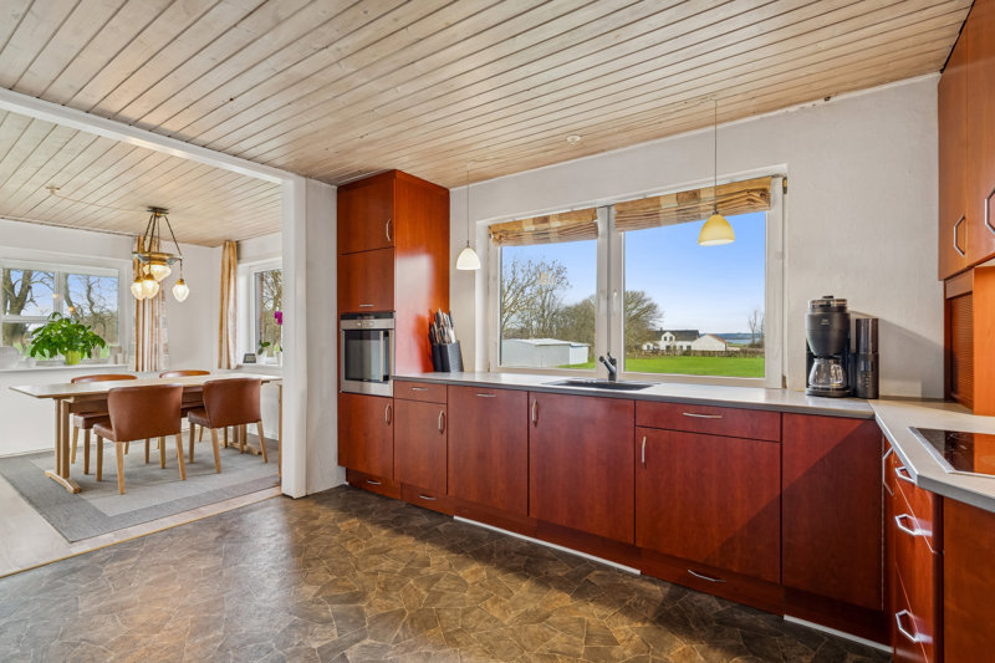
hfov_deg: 93.3
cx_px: 498
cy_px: 332
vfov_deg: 70.4
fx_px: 470
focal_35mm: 17
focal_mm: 17
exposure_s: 1/5
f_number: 8
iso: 200
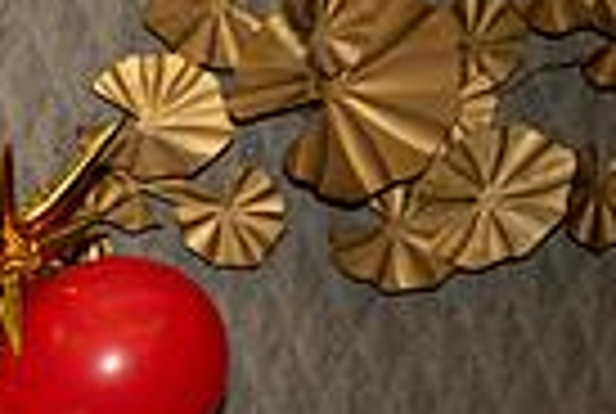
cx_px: -598
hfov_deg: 14.7
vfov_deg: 11.2
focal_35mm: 116
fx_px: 1989
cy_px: 686
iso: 500
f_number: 3.5
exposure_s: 1/125
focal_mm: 27.5
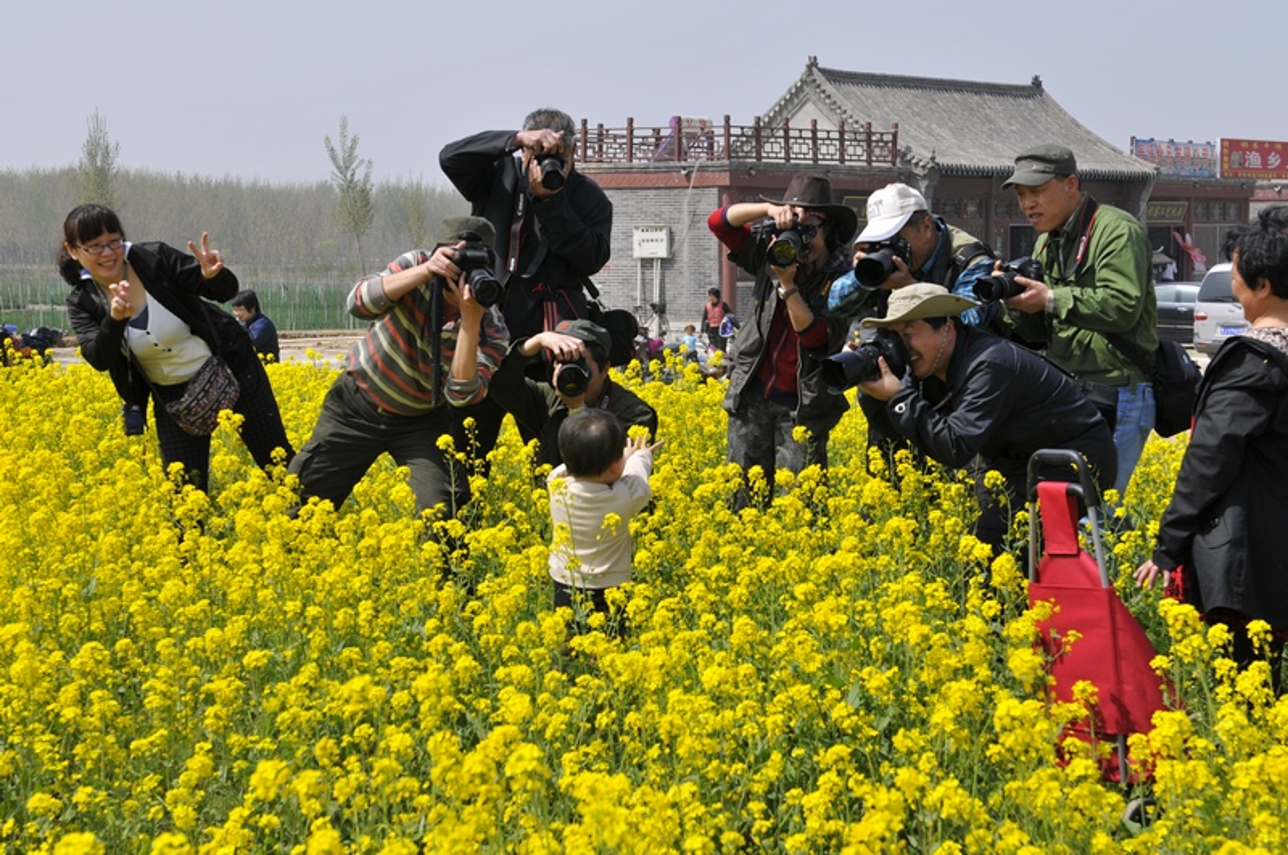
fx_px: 2572
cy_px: 428
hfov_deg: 28.1
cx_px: 644
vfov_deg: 18.9
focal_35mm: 72
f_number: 6.3
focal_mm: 48
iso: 200
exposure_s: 1/640
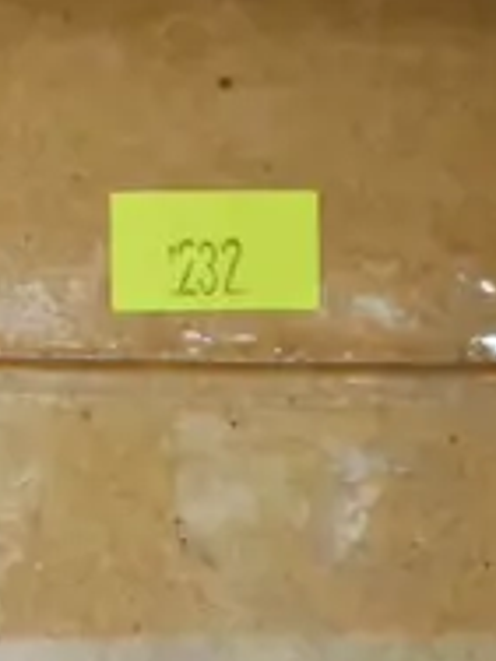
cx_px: 74
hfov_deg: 9.1
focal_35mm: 163
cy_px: 939
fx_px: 3114
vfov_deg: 11.7
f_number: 3.6
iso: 1600
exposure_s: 1/60
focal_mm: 15
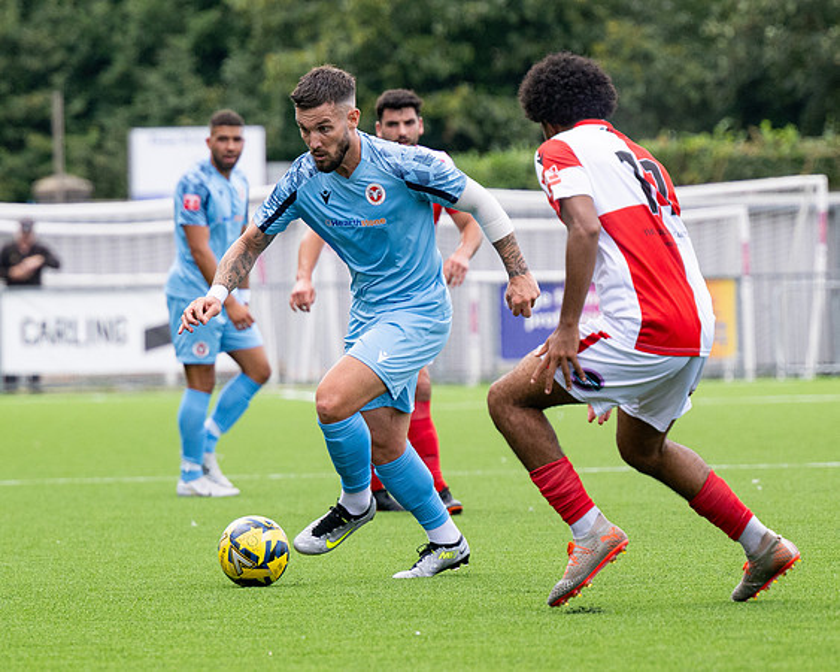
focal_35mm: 422
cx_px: 271
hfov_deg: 4.6
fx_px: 10498
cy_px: 420
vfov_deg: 3.7
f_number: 4
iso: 400
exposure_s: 1/1250
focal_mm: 190
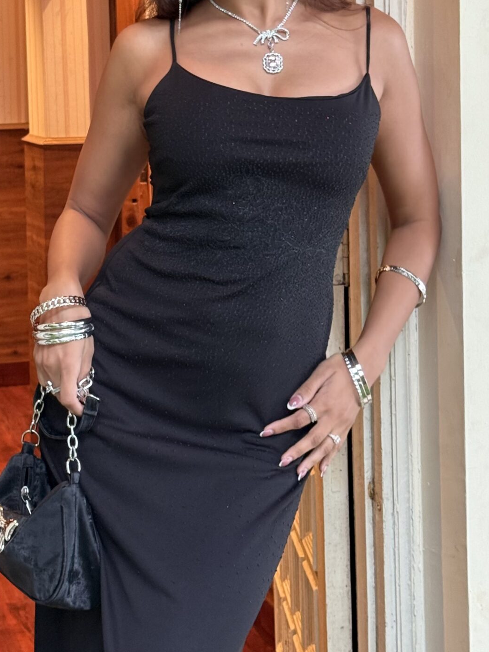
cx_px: 189
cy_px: 177
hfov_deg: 16.8
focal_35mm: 88
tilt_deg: -2.5
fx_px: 1657
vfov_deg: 22.1
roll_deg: +0.8
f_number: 1.78
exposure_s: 1/33
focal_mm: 6.76
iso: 200
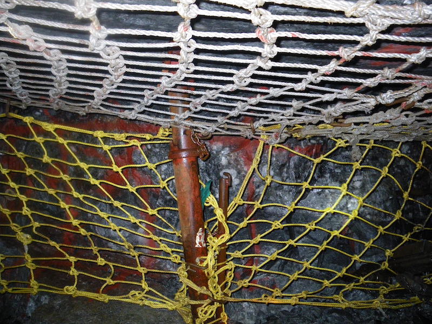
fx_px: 349
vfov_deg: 49.7
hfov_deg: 63.4
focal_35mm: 28
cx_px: 216
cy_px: 162
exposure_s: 1/50
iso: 400
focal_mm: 5
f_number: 3.5
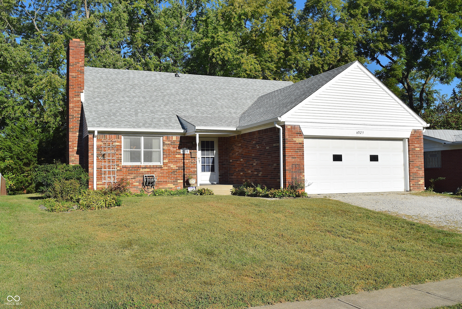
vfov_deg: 35.5
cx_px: 231
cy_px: 154
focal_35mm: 38
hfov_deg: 51.3
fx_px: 481
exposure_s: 1/500
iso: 200
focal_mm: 25
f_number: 11
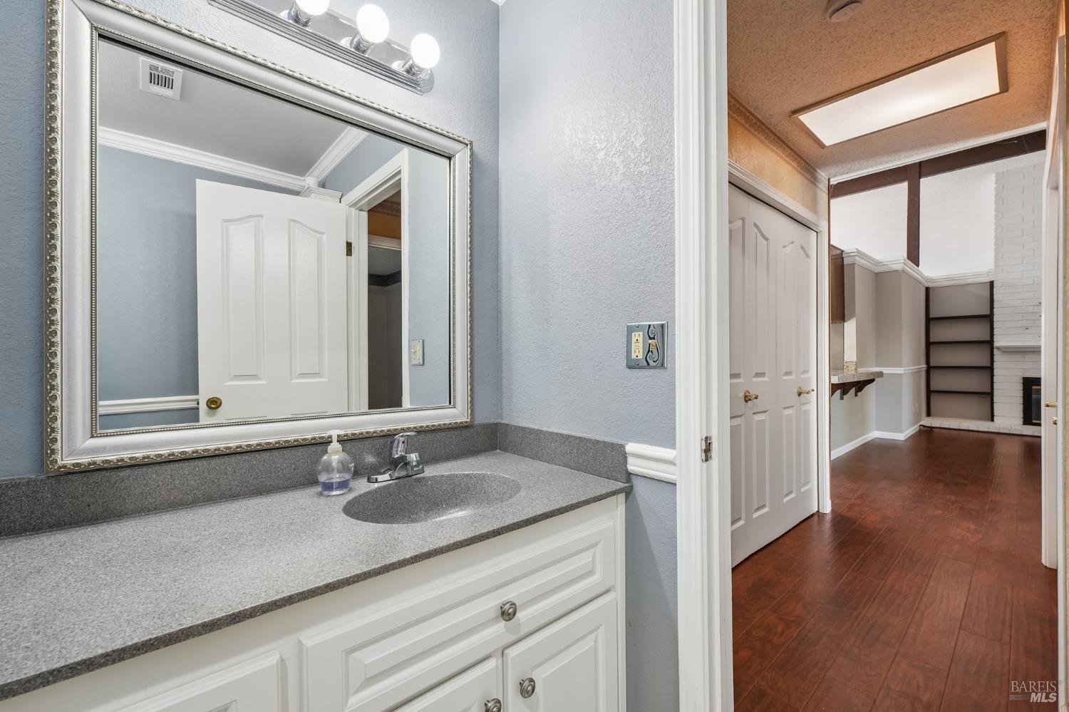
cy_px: 356
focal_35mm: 15
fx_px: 433
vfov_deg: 78.8
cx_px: 534
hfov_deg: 101.9
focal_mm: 14.6
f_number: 8
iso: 640
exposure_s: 1/13
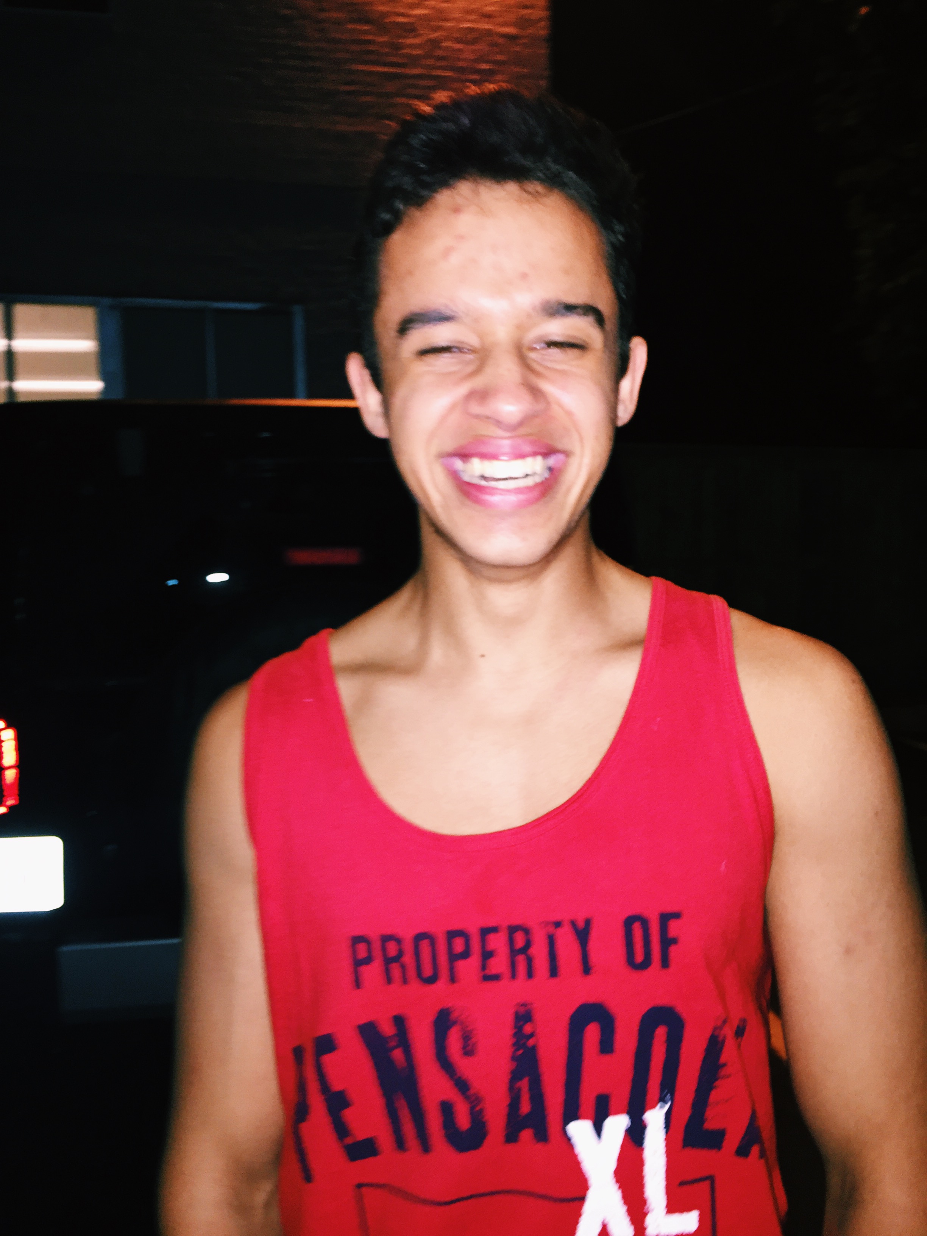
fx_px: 1035
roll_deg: +1.1
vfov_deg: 61.7
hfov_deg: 48.2
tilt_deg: -2.8
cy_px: 618
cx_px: 464
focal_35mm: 29
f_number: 2.2
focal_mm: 4.15
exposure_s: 1/16
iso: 80
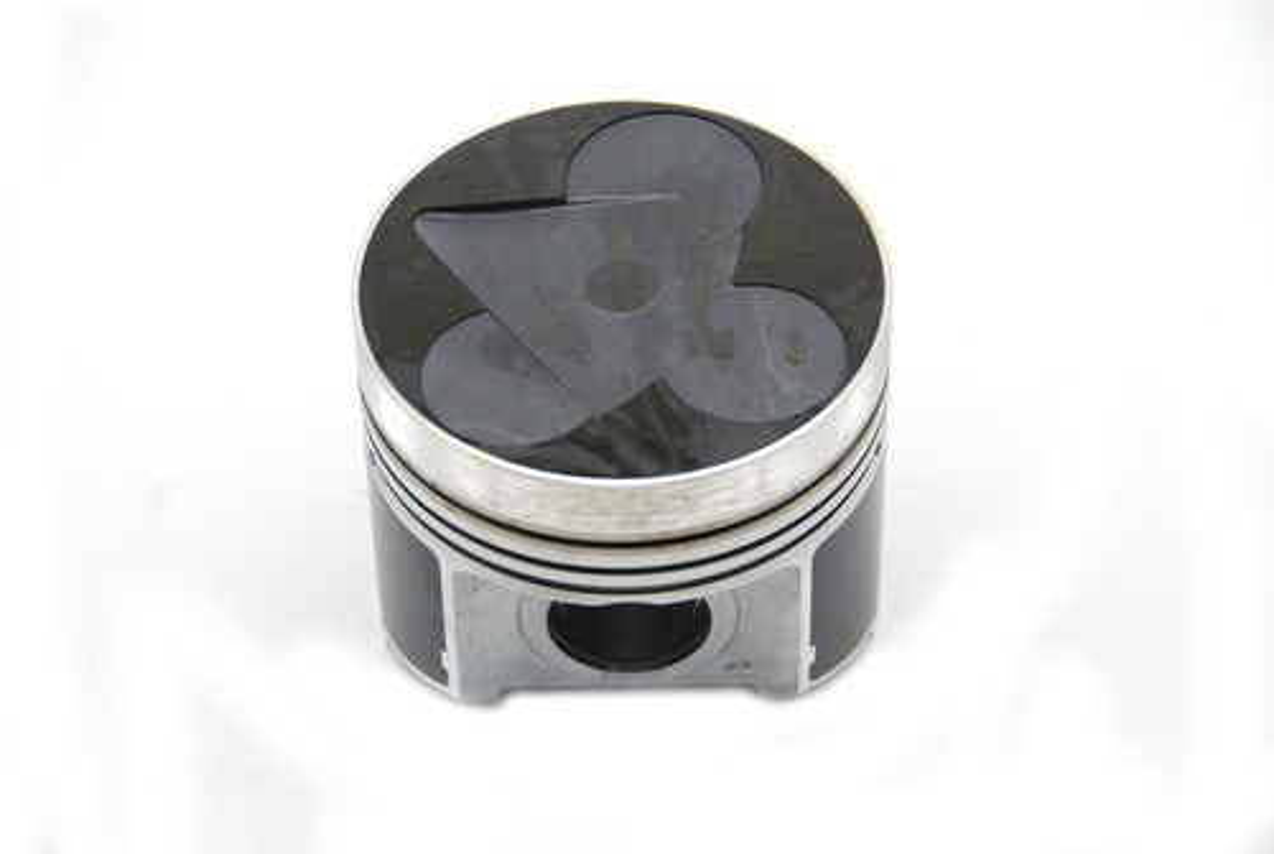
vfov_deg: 11.2
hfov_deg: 16.6
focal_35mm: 123
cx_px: 637
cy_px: 427
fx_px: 4359
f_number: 5.3
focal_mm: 82
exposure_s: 1/640
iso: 800
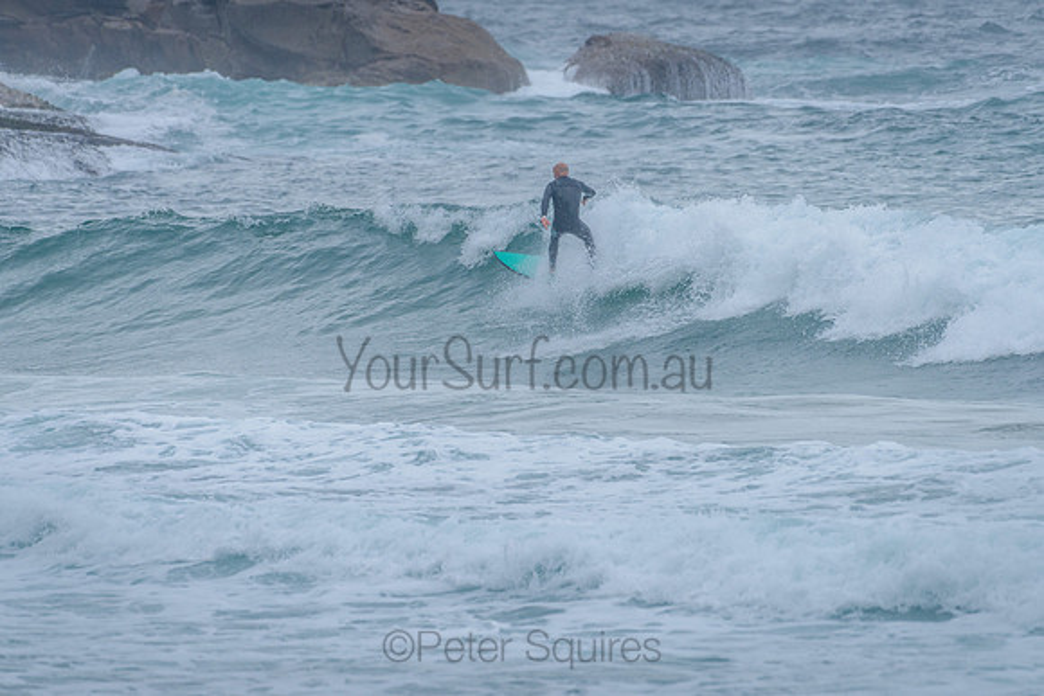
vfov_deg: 2.2
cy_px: 270
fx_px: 17774
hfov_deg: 3.4
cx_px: 523
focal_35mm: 613
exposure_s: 1/1250
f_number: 5.6
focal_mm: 500
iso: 500
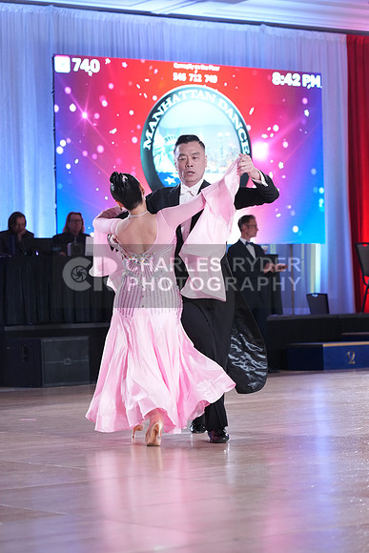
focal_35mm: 105
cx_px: 184
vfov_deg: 19.5
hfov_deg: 13.0
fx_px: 1613
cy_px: 276
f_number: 4.5
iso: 4000
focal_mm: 105
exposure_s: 1/250
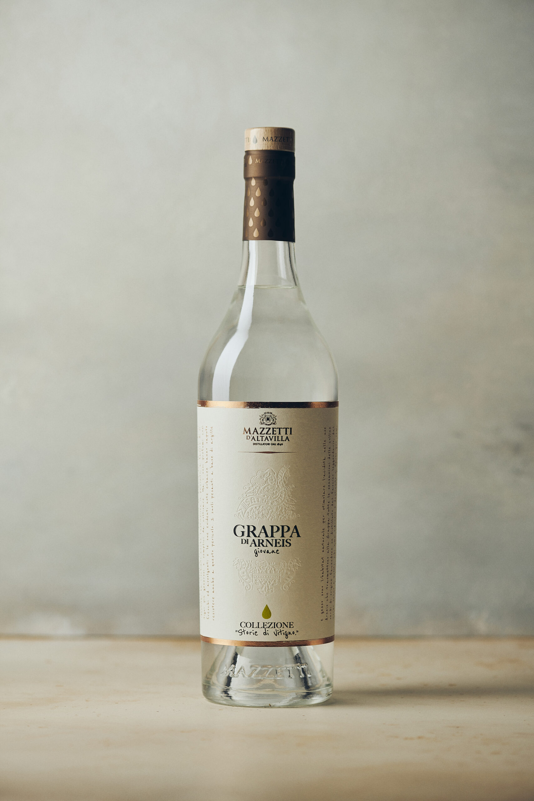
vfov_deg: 19.5
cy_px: 400
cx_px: 267
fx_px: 2336
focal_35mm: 105
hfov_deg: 13.0
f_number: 6.3
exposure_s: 1/160
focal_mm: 105
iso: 64
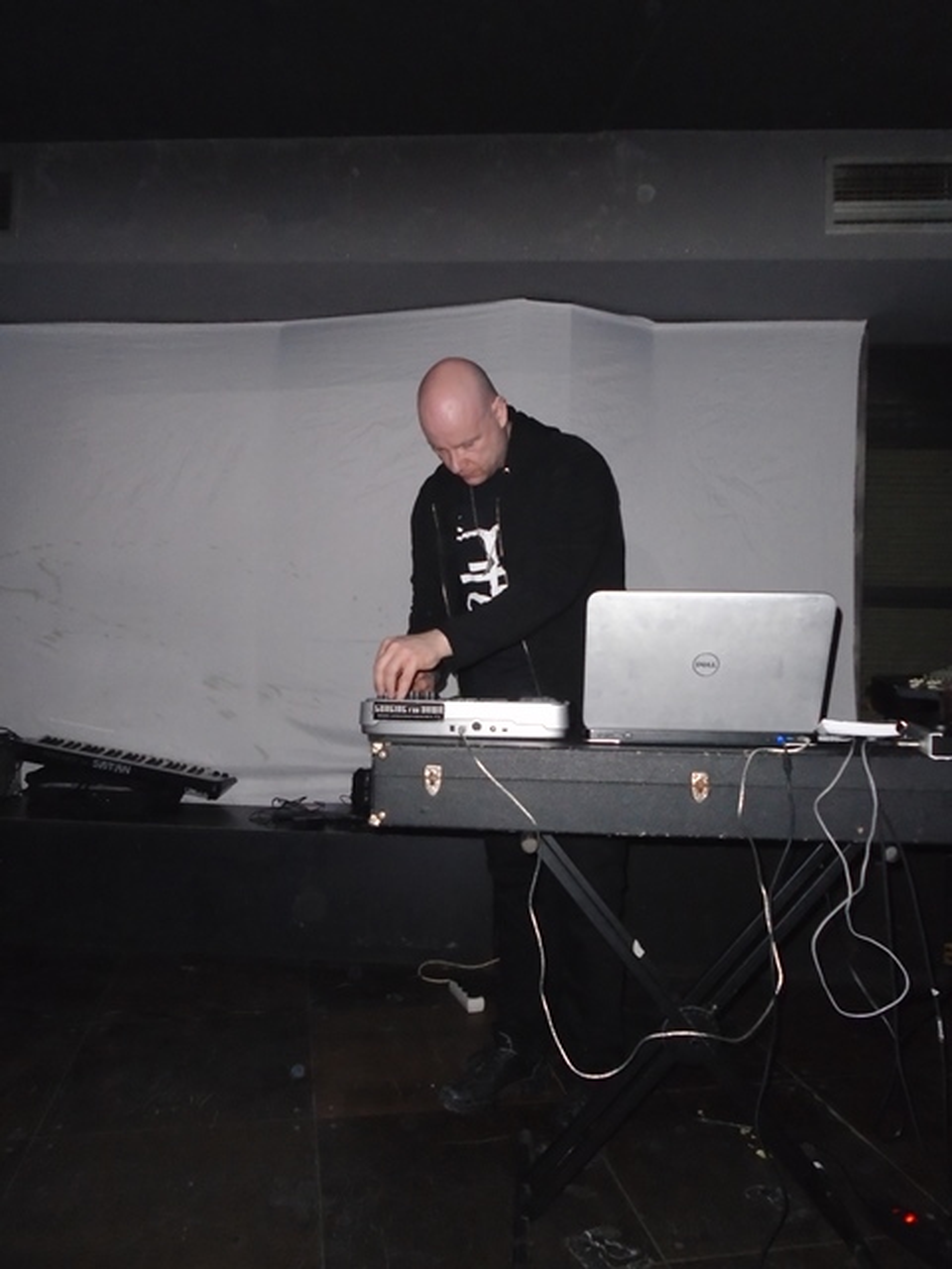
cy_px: 634
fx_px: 953
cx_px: 476
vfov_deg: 67.3
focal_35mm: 26
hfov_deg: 53.1
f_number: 3.2
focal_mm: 4.6
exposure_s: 1/30
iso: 400
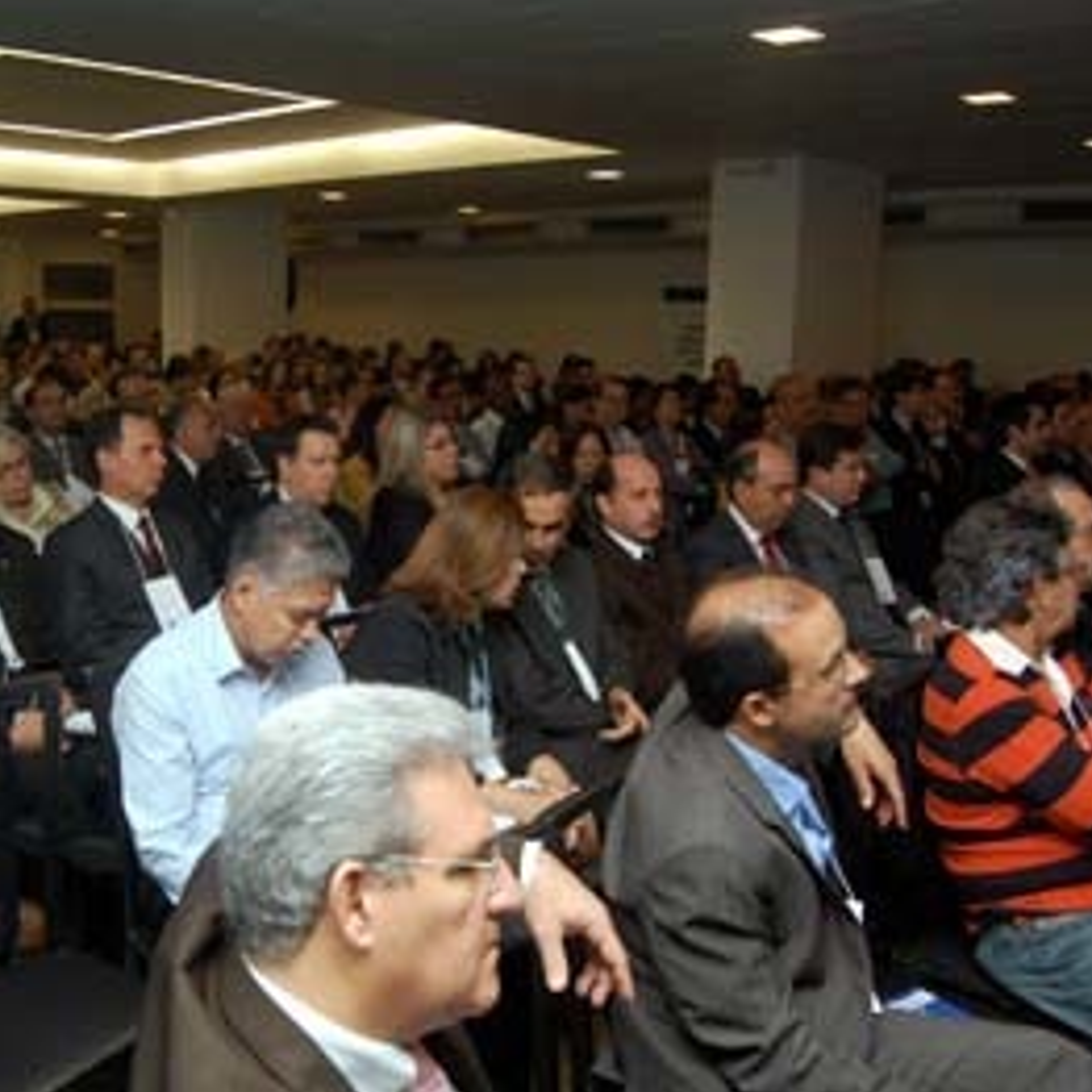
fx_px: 1249
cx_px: 358
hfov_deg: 46.4
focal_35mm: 35
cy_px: 546
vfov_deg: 47.2
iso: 800
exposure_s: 1/60
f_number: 5.6
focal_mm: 18
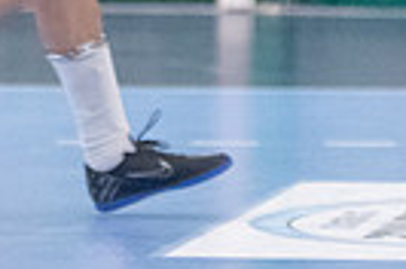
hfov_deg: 1.8
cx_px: -269
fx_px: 12680
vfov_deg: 1.2
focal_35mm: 1127
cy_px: -148
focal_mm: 150
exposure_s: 1/500
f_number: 3.2
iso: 6400
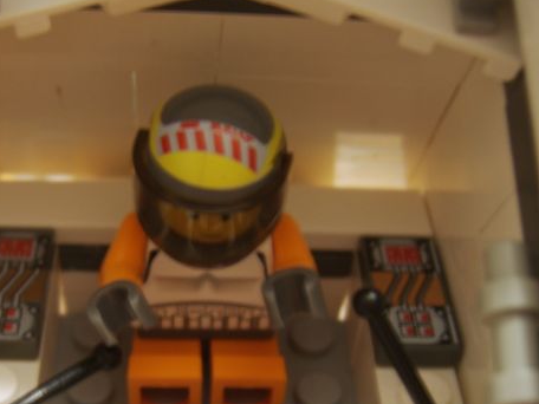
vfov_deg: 29.2
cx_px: 209
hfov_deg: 38.7
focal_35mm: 49
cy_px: 305
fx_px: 763
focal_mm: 8.13
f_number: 2.7
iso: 71
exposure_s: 1/2
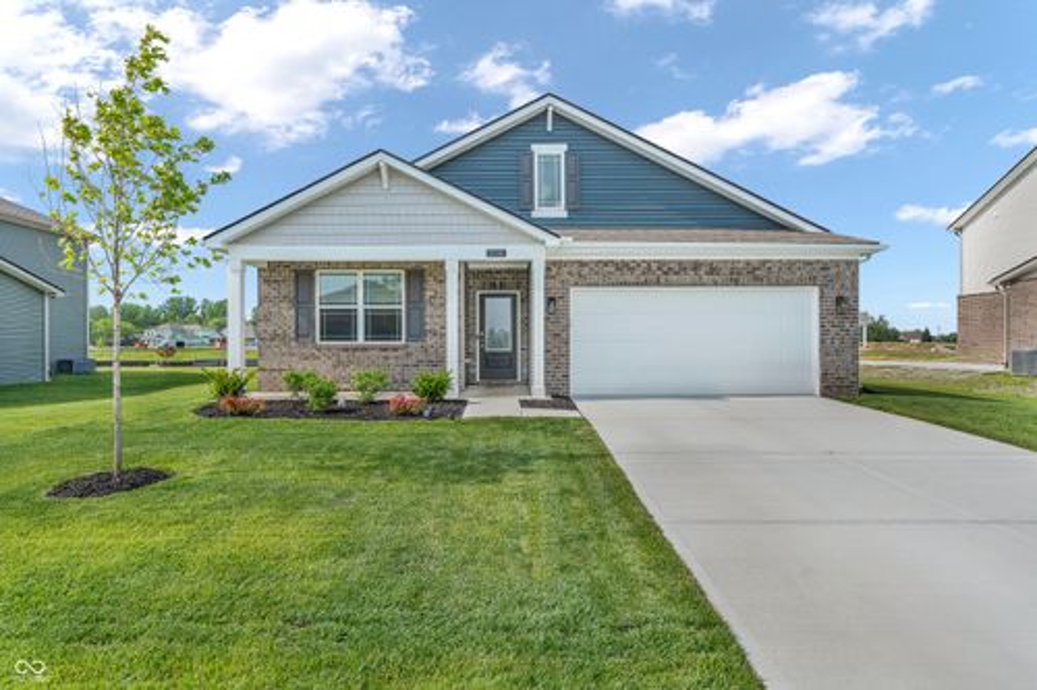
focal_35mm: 20
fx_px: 576
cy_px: 345
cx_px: 518
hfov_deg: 84.0
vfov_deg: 61.9
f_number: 9
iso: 400
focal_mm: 20
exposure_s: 1/2000
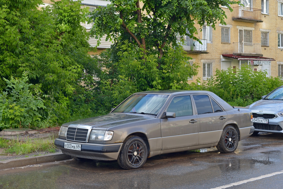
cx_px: 142
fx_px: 393
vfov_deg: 27.0
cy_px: 94
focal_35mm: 50
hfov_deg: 39.6
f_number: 5.6
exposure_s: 1/200
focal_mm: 50
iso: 250
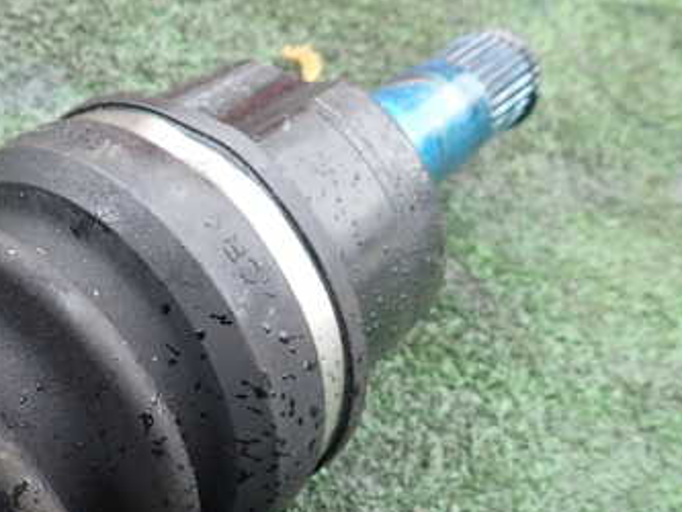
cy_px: 313
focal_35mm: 45
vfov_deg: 32.1
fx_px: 887
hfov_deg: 39.9
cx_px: 111
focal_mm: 4.5
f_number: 2.8
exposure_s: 1/100
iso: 100
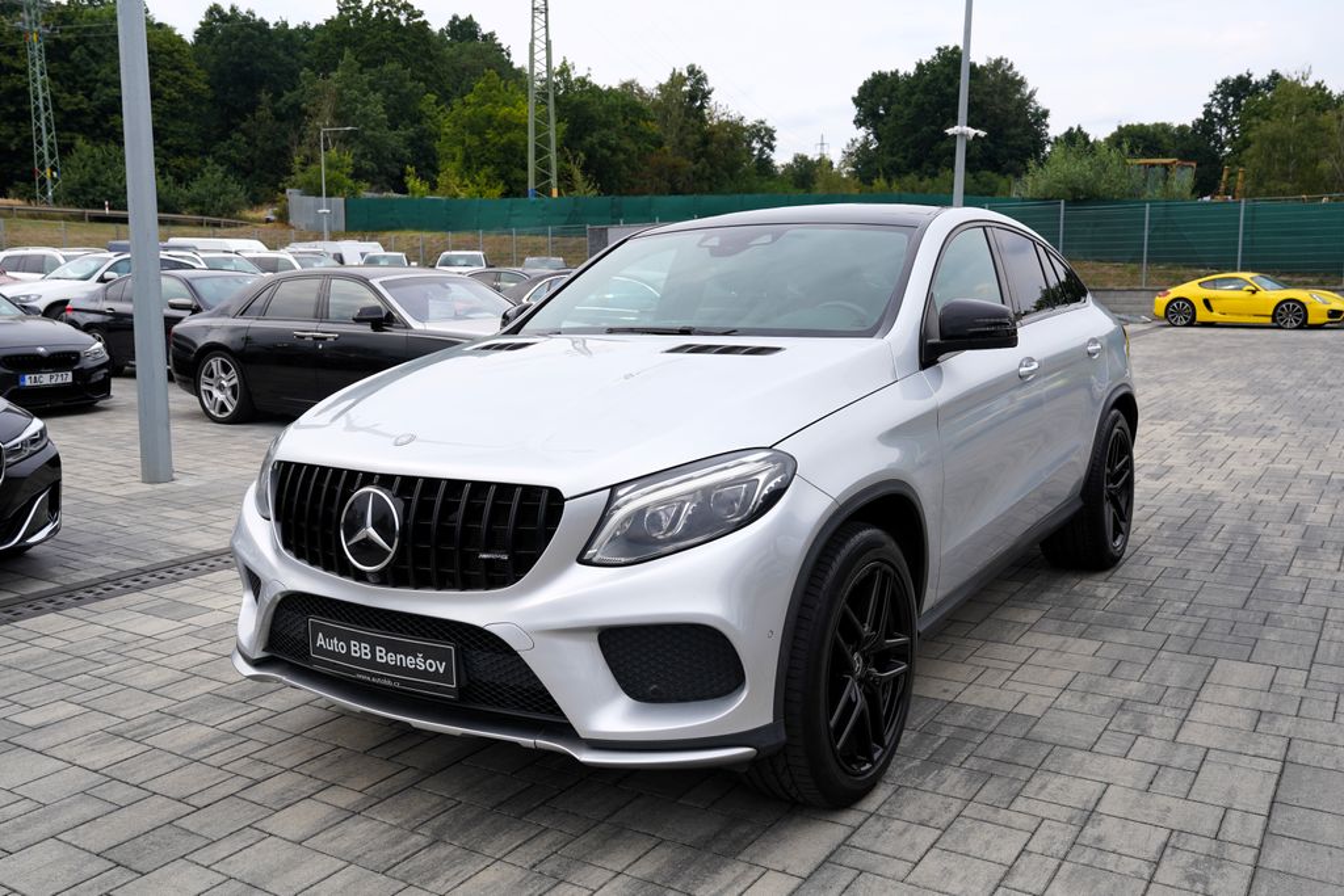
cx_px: 672
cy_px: 448
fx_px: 1157
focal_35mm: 31
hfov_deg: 60.3
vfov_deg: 42.3
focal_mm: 31
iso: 100
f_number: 7.1
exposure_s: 1/250
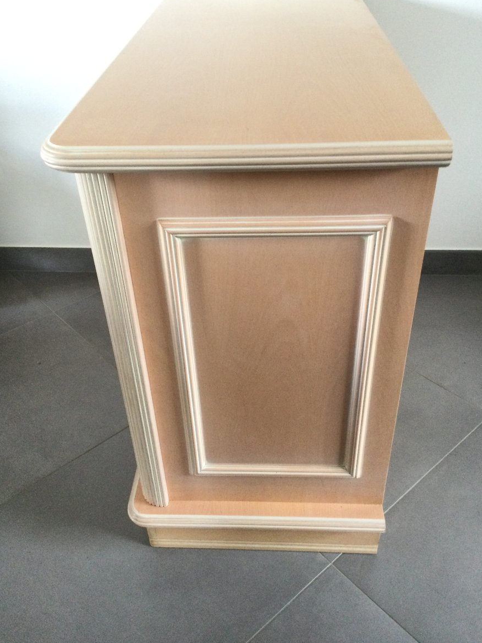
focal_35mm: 32
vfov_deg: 56.8
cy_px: 317
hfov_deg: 44.2
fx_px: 594
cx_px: 239
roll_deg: +2.0
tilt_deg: -35.6
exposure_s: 1/33
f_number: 2.4
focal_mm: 3.3
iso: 200
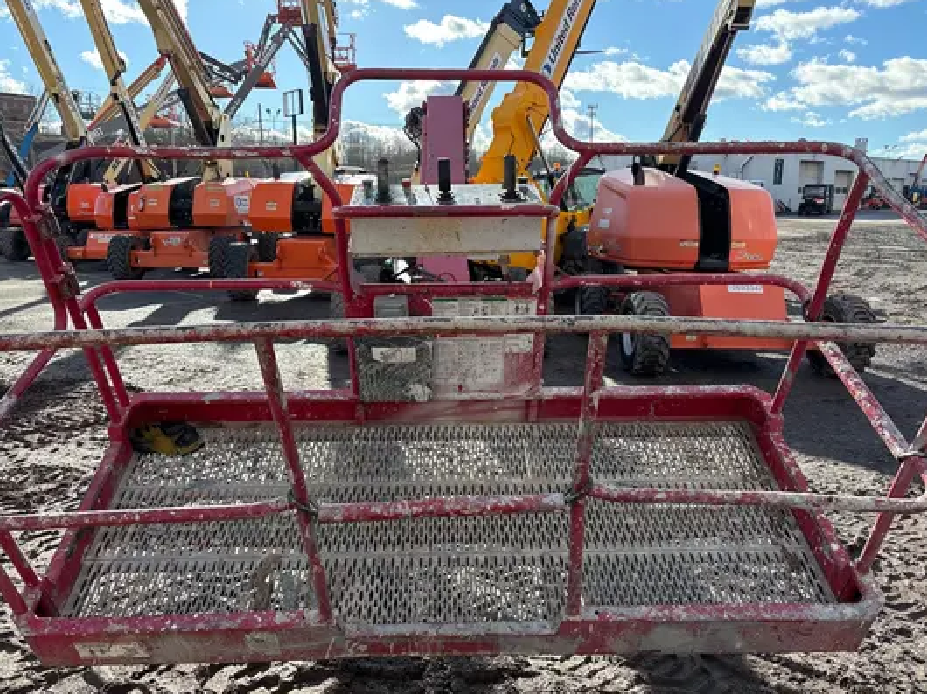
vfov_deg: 51.3
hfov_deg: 65.3
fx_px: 723
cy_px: 356
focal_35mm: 27
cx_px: 453
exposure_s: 1/1007
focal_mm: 5.96
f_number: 1.6
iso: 50
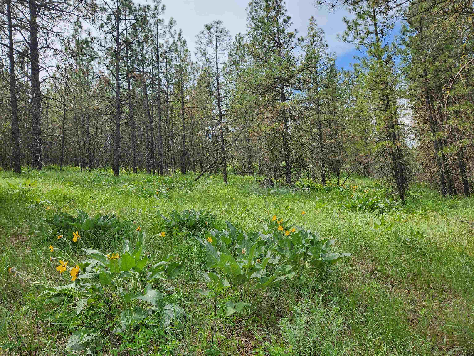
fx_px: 315
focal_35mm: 23
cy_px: 178
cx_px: 237
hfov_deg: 73.9
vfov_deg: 58.9
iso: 20
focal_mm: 5.4
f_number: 1.8
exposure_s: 1/880
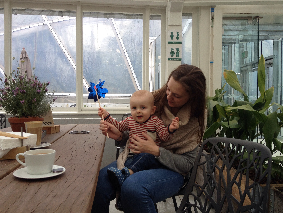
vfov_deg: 40.7
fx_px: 286
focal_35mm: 35
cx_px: 142
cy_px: 106
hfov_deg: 52.6
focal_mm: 4.28
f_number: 2.4
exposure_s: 1/681
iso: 50
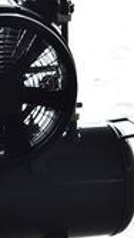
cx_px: -140
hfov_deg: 4.6
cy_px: 145
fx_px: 1639
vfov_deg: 8.3
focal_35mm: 260
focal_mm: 55
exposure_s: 1/640
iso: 1250
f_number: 6.3
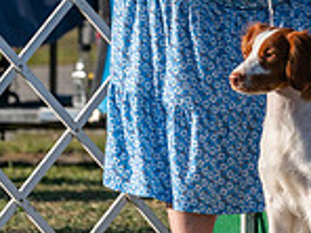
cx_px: 308
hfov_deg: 3.0
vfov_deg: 2.2
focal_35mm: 668
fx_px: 6002
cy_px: -71
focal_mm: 152
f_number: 4.5
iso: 125
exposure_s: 1/1250
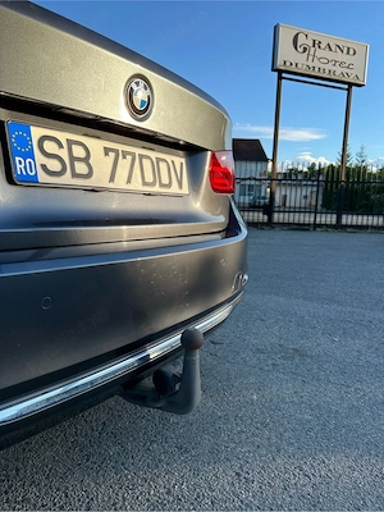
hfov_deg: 56.8
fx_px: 355
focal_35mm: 24
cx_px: 192
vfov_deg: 71.6
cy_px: 256
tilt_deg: -6.7
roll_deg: -3.7
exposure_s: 1/1495
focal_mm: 6.86
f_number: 1.78
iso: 80
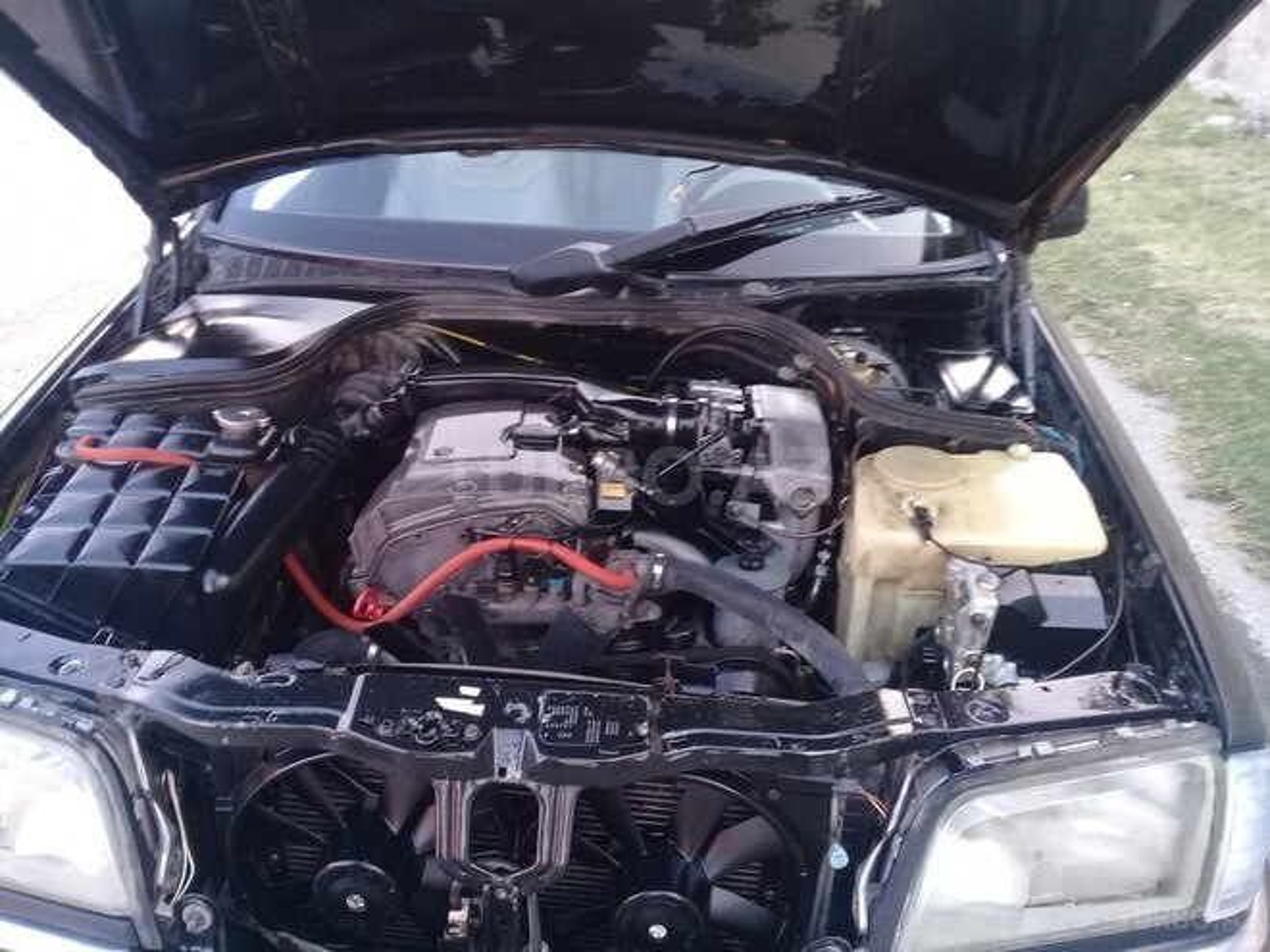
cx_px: 635
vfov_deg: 45.4
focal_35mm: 31
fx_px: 1137
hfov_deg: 58.4
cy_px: 476
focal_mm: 3.3
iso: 64
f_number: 2.2
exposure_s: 1/33
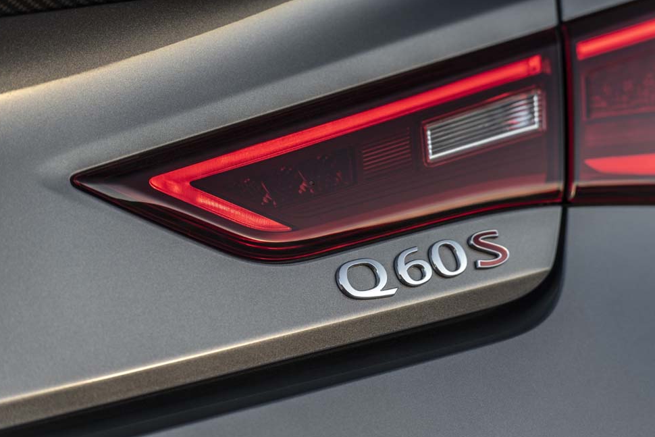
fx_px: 3657
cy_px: 223
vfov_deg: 6.8
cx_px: 328
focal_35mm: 201
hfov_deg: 10.2
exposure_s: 1/40
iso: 64
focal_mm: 195
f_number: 5
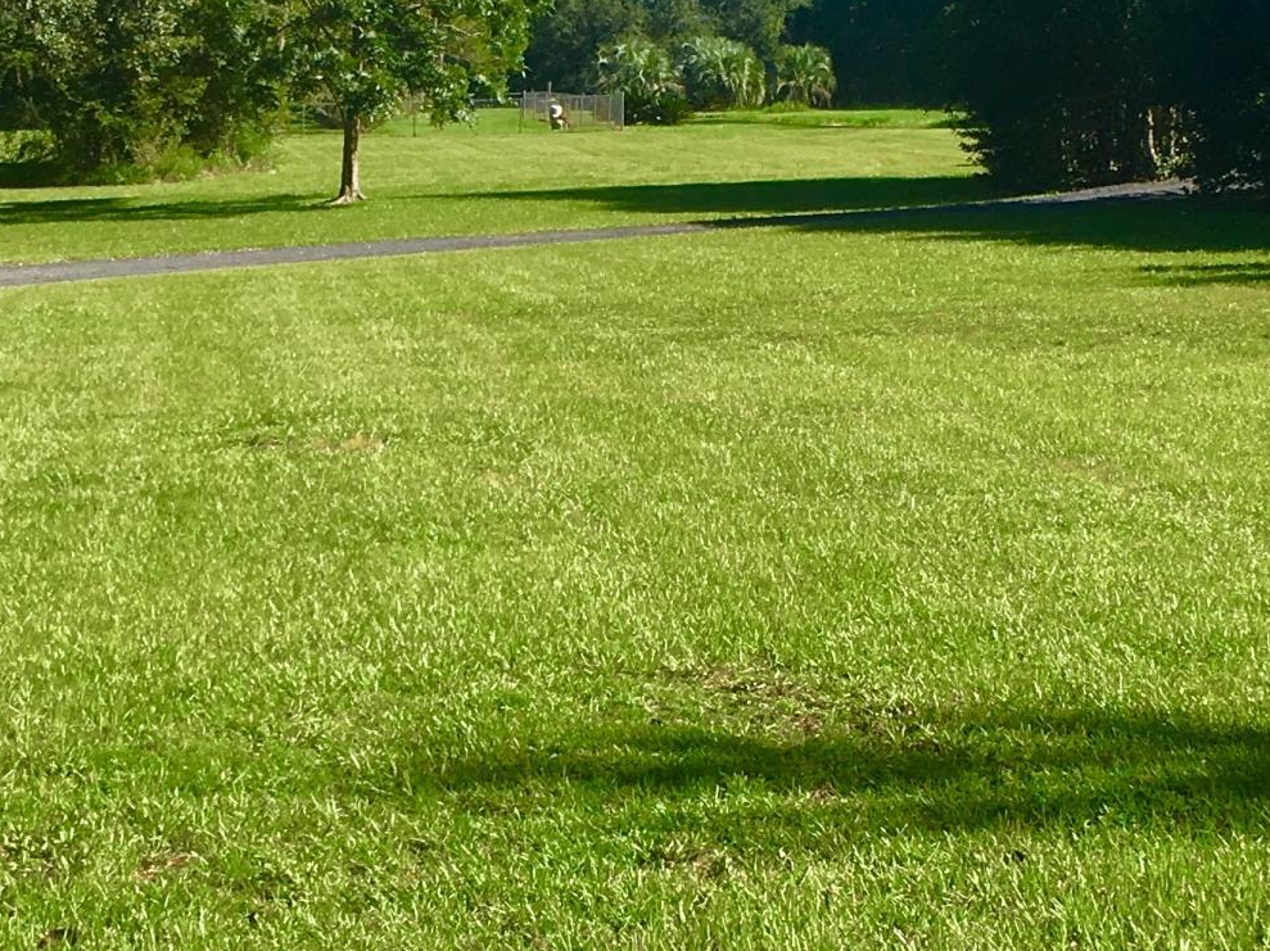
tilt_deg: -4.4
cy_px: 536
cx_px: 389
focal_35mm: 88
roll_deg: -2.3
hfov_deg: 22.1
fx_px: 3227
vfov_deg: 16.8
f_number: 2.2
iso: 25
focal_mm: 4.15
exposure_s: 1/999
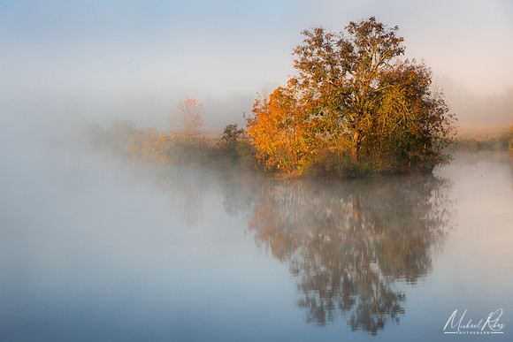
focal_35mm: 76
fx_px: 1078
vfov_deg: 18.0
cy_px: 172
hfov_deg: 26.8
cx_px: 258
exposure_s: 1/125
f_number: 9.5
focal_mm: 75
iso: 200
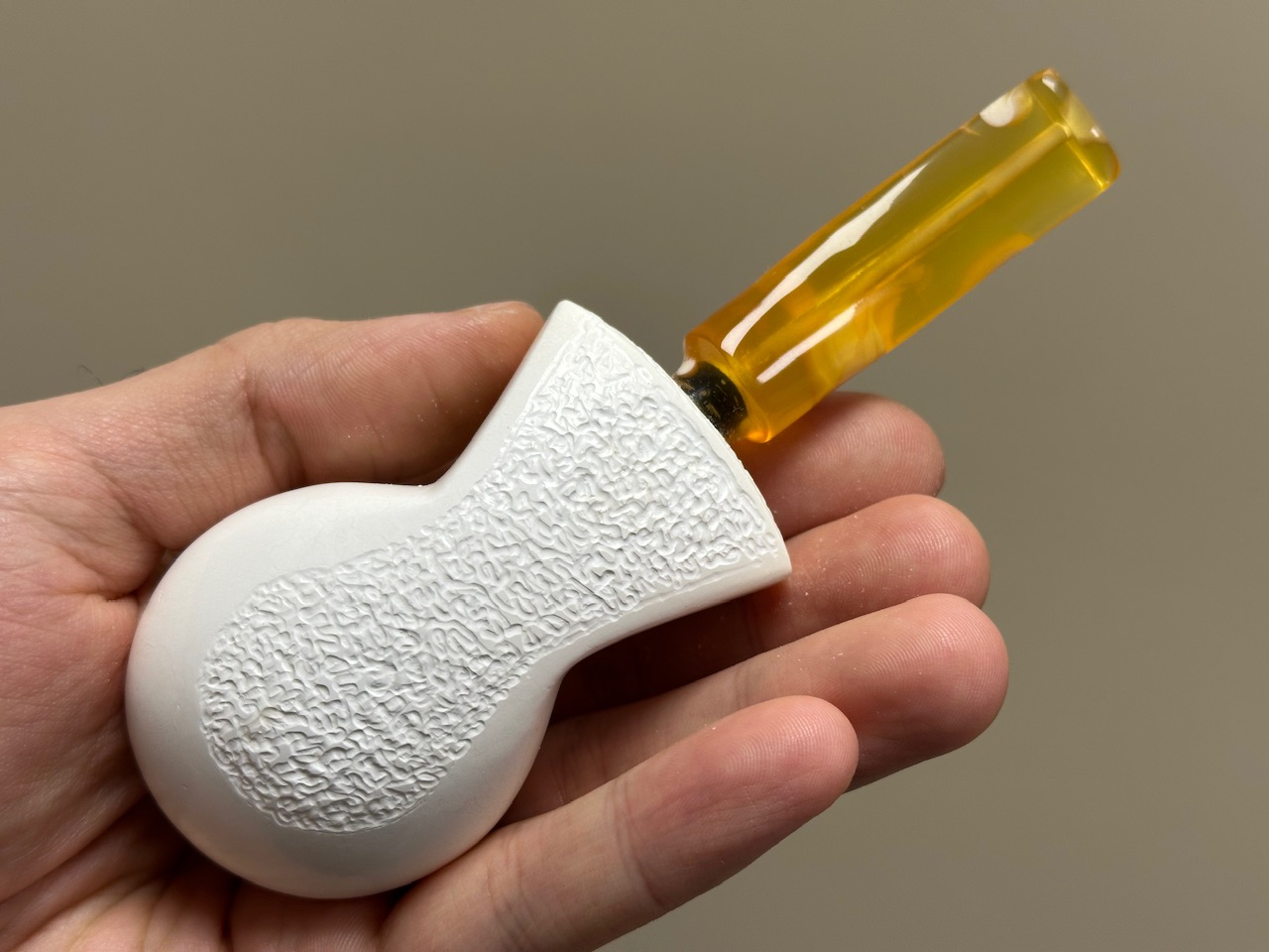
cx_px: 634
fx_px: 1760
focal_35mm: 48
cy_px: 476
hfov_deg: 39.7
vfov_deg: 30.3
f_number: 1.78
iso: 50
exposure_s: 1/100
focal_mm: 6.86
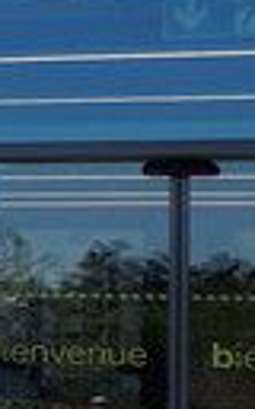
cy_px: 211
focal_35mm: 215
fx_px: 2391
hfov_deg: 5.3
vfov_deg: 9.8
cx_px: -778
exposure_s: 1/842
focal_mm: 3.6
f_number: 1.9
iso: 40
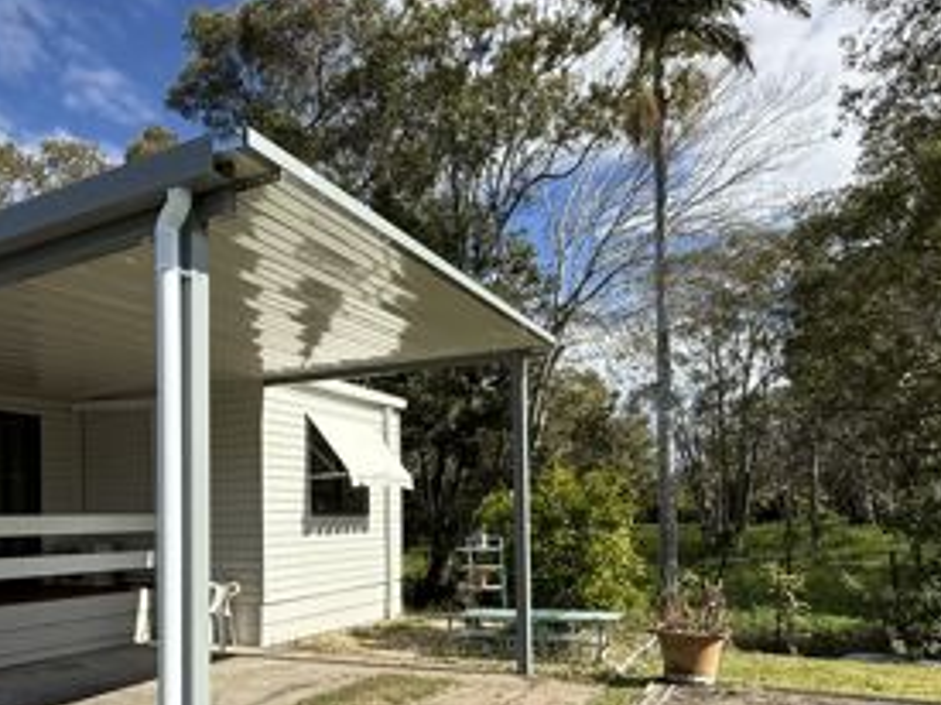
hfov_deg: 62.2
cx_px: 328
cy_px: 503
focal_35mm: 28
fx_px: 761
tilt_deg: +1.5
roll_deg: +1.1
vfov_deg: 48.3
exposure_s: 1/2165
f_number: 2.2
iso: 50
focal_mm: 2.22
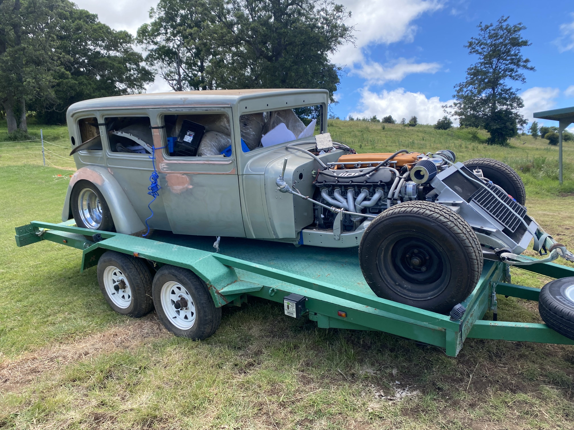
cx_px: 287
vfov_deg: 53.1
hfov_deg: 67.3
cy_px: 215
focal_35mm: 26
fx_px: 431
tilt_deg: -2.6
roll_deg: +2.2
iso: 32
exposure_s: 1/998
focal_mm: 4.25
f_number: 1.8
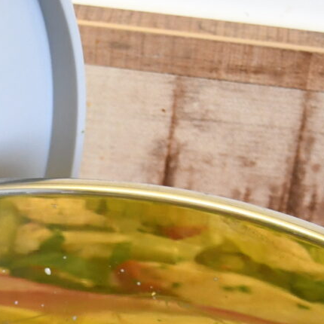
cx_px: 12
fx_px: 1768
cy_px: 354
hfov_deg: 10.4
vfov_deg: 10.3
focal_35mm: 167
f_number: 4
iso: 1000
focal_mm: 22
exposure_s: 1/60
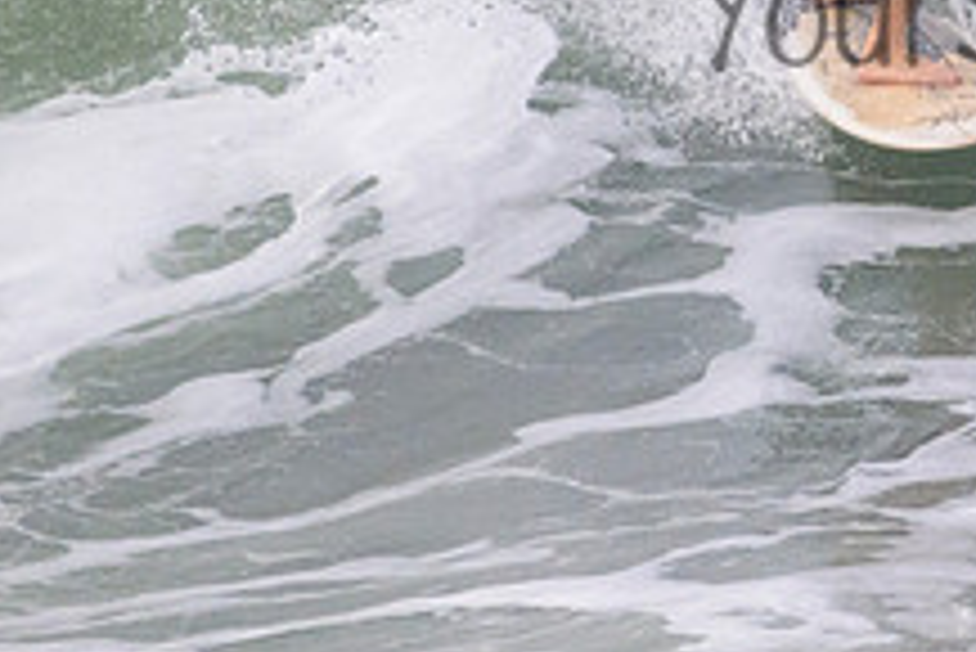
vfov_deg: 0.6
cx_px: 1335
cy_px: -109
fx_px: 66057
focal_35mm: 2435
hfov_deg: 0.8
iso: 2800
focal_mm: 800
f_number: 11
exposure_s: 1/2000
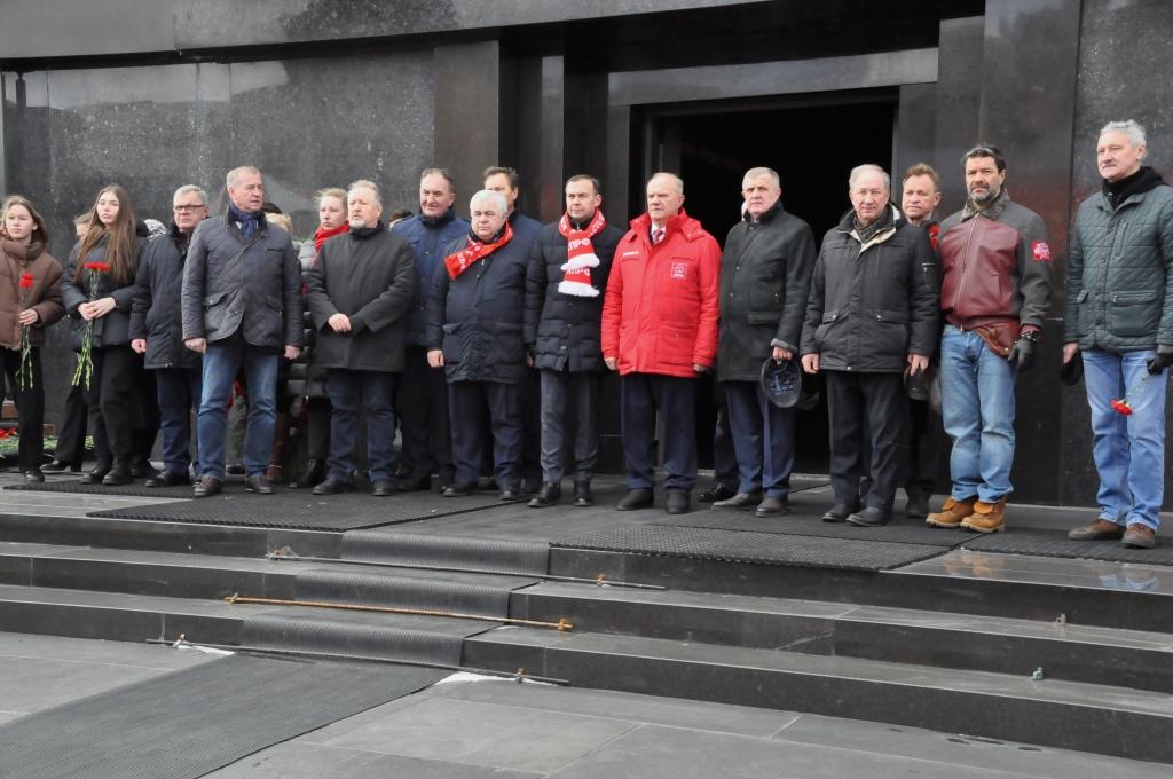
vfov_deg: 28.0
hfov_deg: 41.2
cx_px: 586
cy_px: 390
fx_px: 1562
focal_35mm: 48
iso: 3200
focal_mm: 32
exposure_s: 1/500
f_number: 11
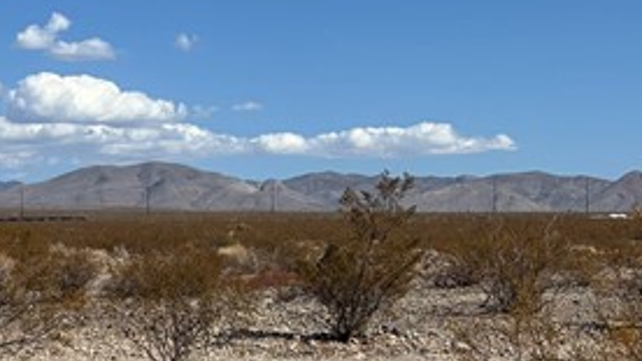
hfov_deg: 16.7
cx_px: -533
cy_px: 303
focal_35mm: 105
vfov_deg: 11.5
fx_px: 1787
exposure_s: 1/6711
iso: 50
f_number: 1.6
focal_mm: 5.96
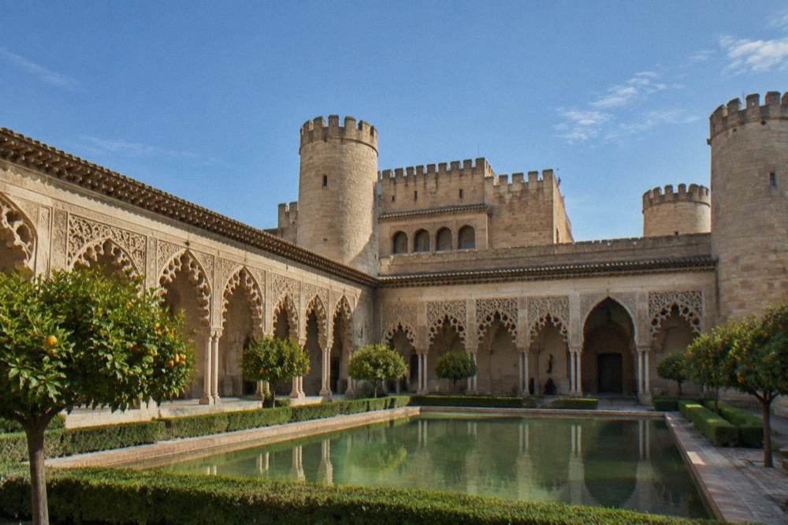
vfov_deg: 37.8
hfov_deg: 54.5
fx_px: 766
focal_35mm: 35
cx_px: 394
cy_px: 262
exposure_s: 1/500
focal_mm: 35
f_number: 7.1
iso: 400
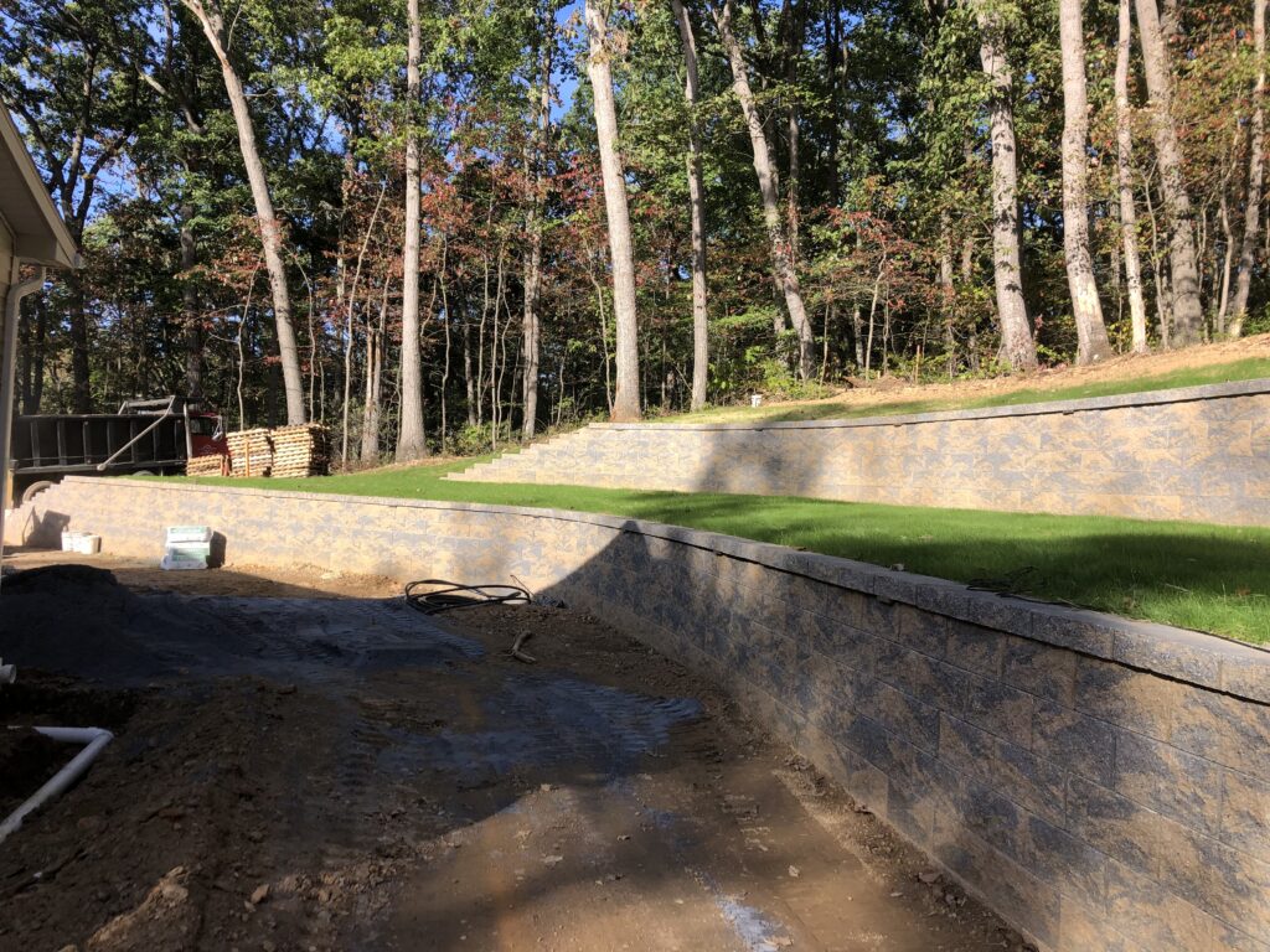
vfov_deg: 49.7
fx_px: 1027
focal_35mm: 28
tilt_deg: +1.1
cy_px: 476
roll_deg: -3.3
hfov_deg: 63.4
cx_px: 635
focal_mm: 3.99
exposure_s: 1/842
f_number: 1.8
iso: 20
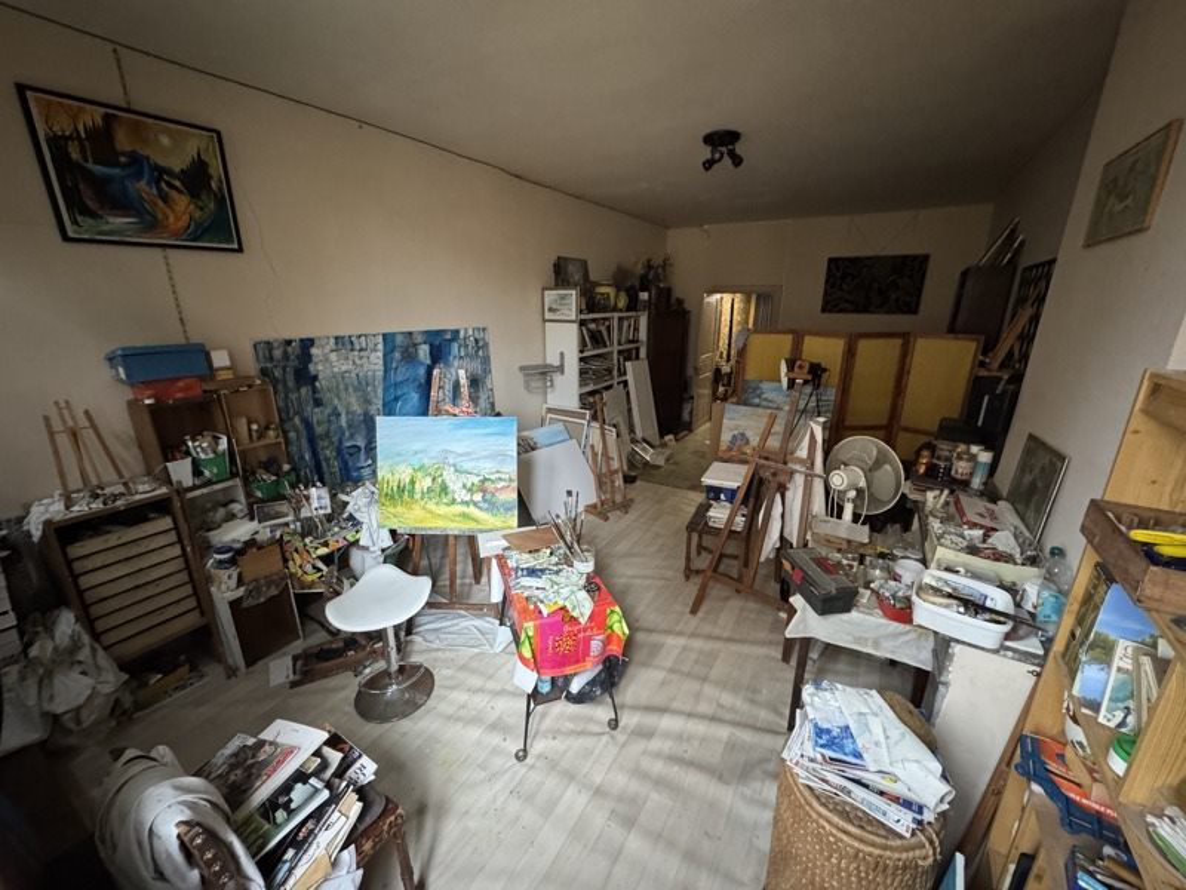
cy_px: 445
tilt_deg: -16.8
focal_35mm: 14
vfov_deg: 85.7
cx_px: 593
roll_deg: -0.3
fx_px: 480
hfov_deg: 102.1
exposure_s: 1/60
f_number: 2.2
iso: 1250
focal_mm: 2.22
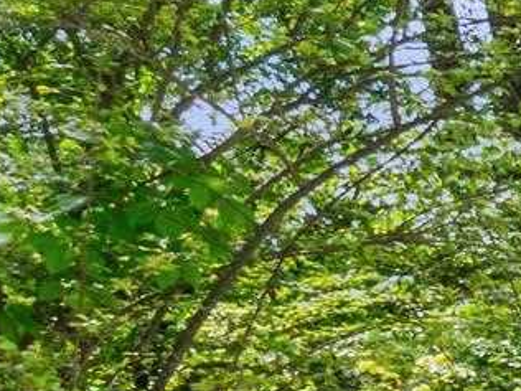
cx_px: 1856
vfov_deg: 12.2
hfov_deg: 9.4
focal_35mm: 114
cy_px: 624
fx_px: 1716
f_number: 9
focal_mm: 10
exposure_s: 1/80
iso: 250
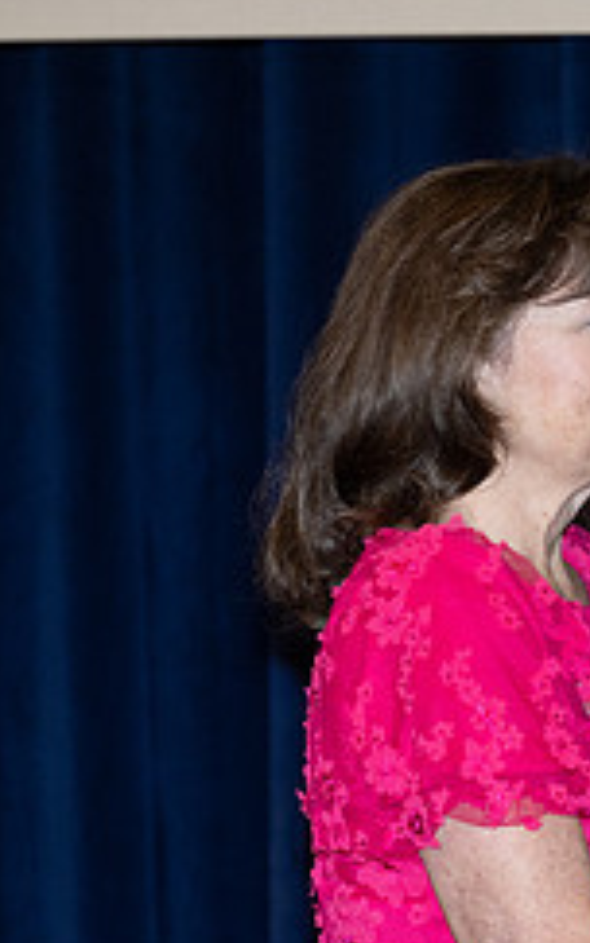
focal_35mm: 423
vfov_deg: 5.0
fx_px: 10876
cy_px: 691
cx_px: 1240
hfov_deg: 3.1
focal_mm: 150
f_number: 5.6
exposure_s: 1/200
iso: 1000
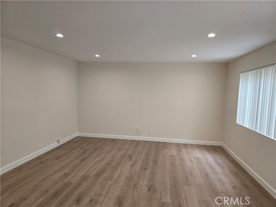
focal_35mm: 23
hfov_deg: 73.9
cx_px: 138
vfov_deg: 58.9
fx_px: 183
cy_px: 104
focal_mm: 6.3
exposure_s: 1/180
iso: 160
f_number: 1.7
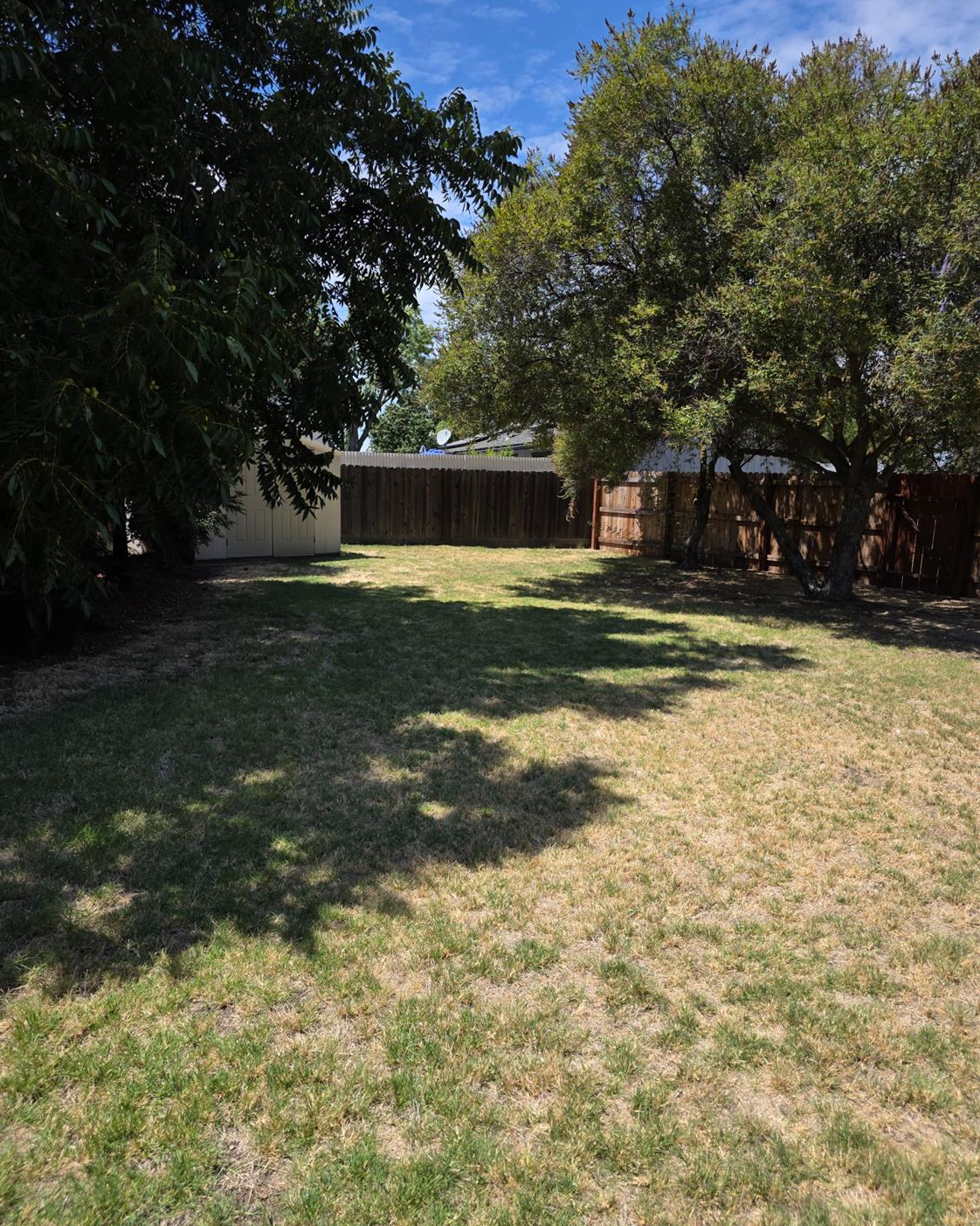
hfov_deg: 58.8
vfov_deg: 70.2
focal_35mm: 24
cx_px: 490
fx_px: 870
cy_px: 653
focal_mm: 6.3
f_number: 1.7
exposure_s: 1/5608
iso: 80
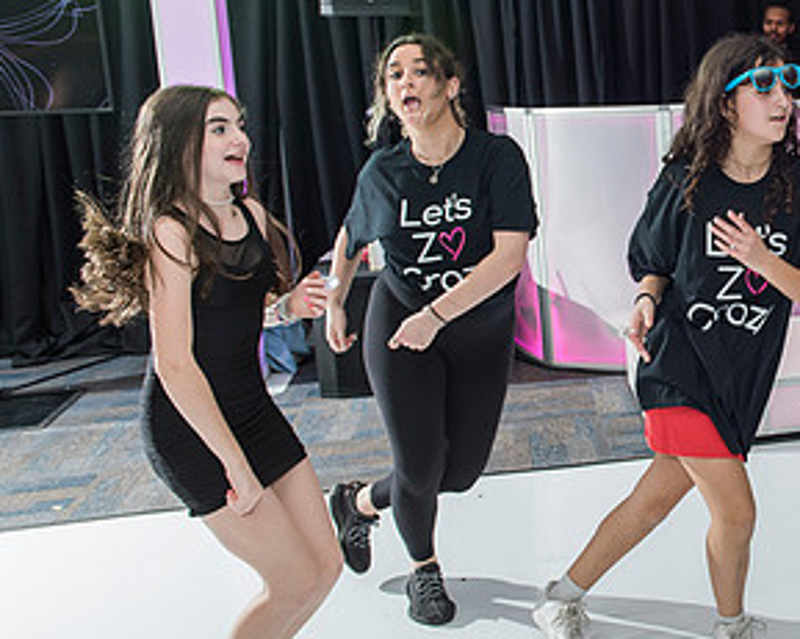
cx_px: 775
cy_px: 267
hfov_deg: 35.0
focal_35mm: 49
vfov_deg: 30.8
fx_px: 1160
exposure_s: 1/100
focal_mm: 26
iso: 800
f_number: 4
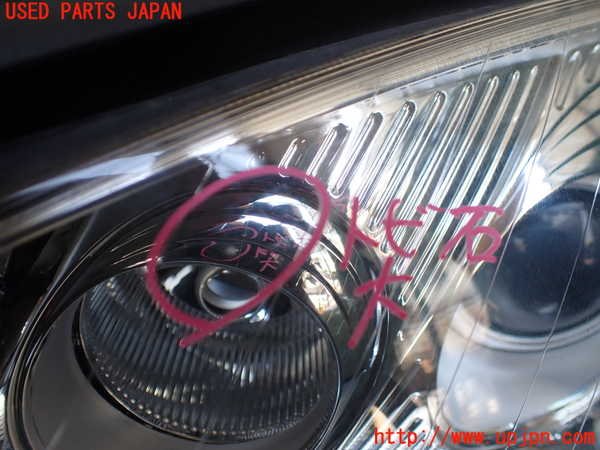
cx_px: 300
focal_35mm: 30
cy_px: 225
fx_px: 520
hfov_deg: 60.0
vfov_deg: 46.8
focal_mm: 5.4
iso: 200
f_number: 2.3
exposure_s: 1/125
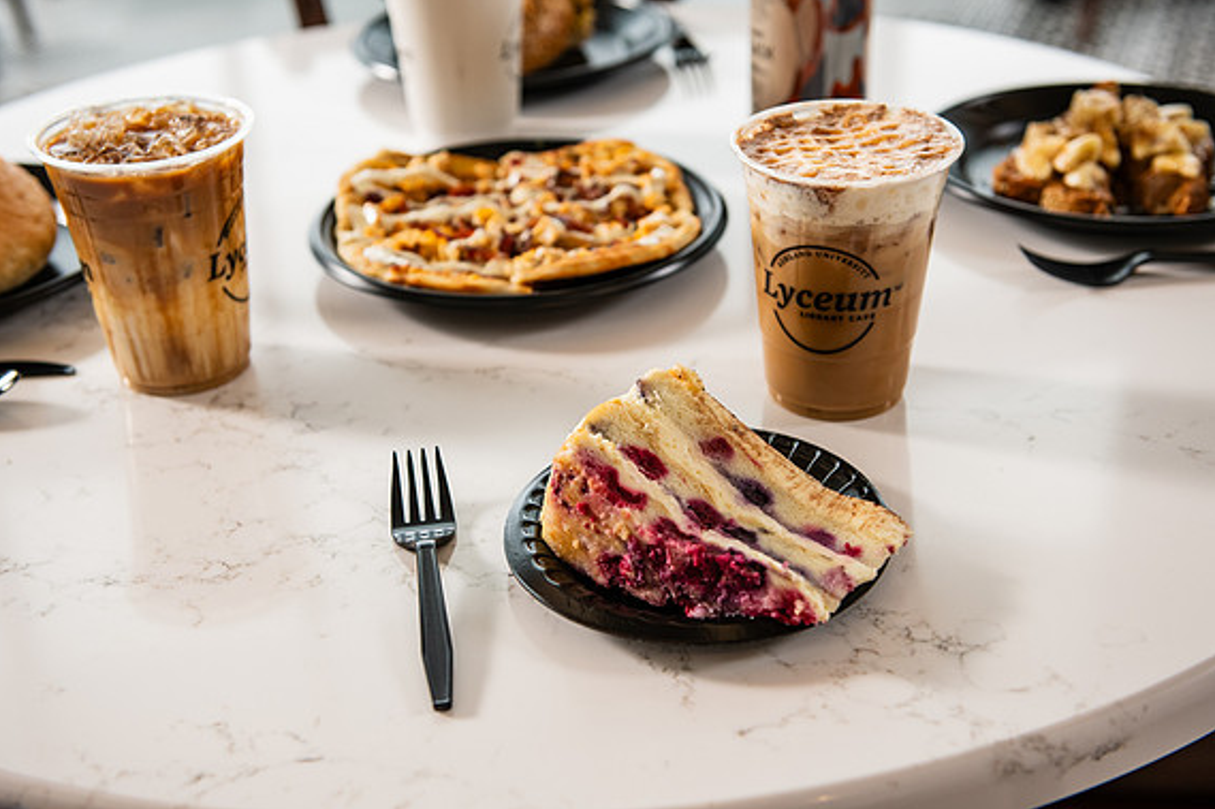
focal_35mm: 51
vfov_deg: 26.5
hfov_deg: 38.9
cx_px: 598
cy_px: 404
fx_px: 1721
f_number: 4
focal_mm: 50
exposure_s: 1/200
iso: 400
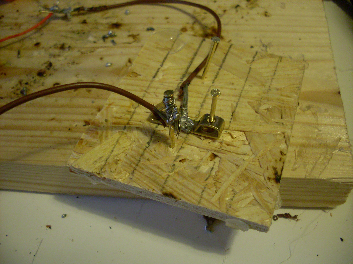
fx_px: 388
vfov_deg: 37.7
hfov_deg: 49.0
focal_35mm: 38
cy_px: 132
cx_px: 176
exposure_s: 1/15
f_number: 2.8
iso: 200
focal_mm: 6.3
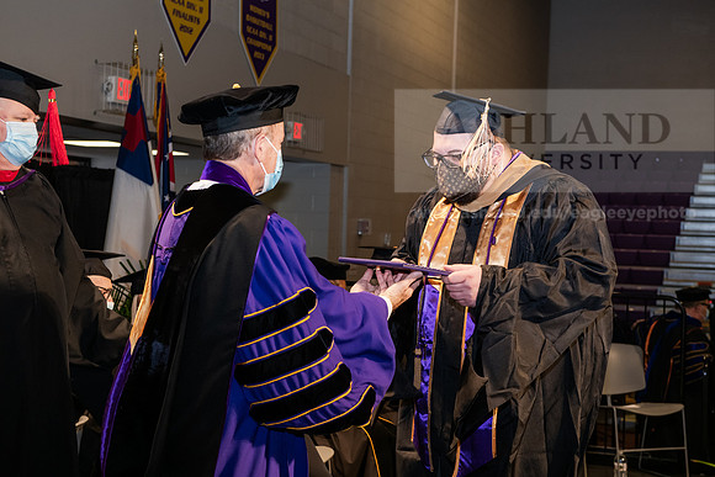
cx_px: 358
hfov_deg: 32.4
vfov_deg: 21.9
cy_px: 238
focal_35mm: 62
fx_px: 1232
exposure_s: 1/200
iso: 1600
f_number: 6.3
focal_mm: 62
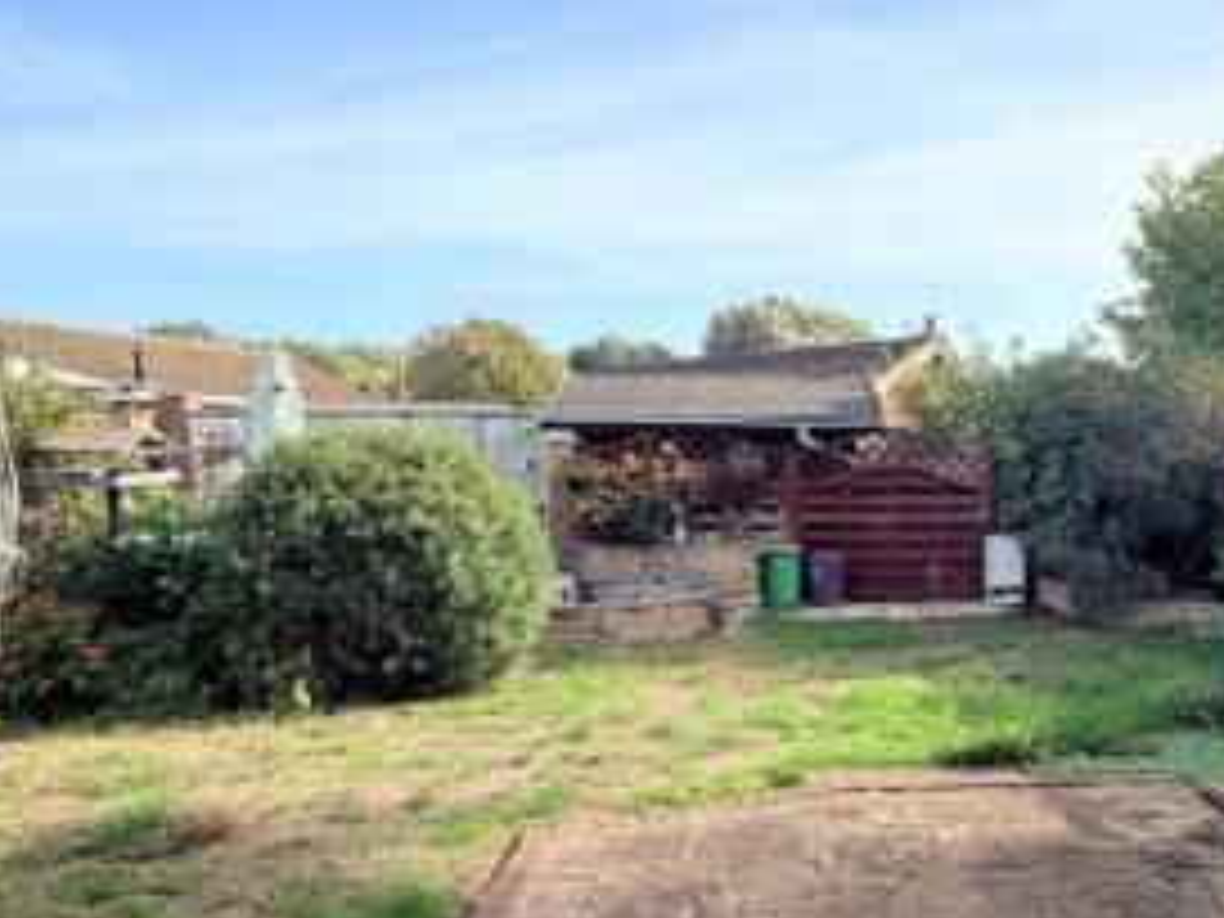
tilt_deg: -5.3
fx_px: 1061
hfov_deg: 57.9
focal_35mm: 30
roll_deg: +0.1
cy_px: 547
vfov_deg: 46.6
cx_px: 866
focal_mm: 2.22
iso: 25
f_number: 2.2
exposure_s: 1/770
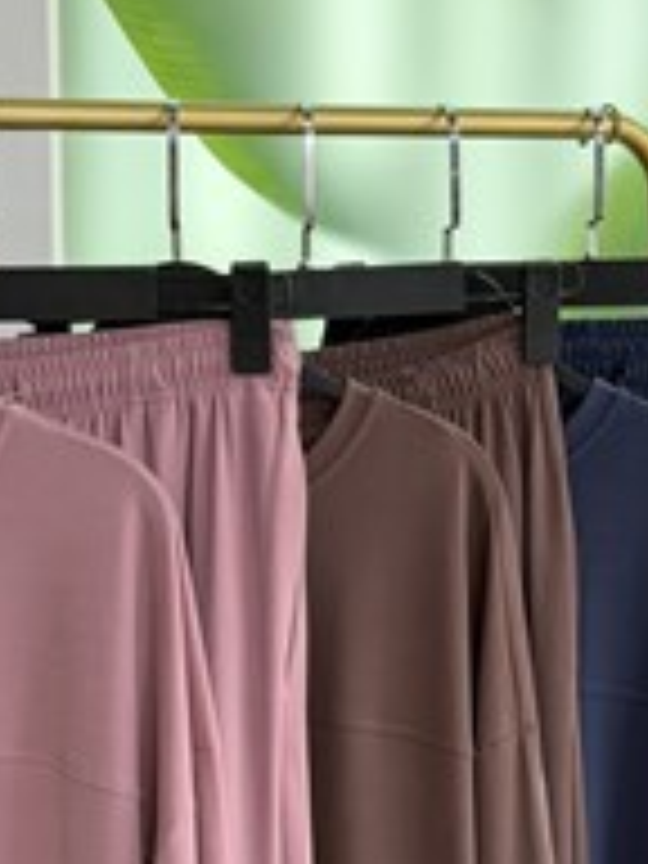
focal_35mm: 103
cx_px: 315
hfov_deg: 14.4
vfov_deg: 18.9
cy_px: 668
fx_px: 2571
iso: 80
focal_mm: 6.76
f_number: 1.78
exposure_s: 1/239
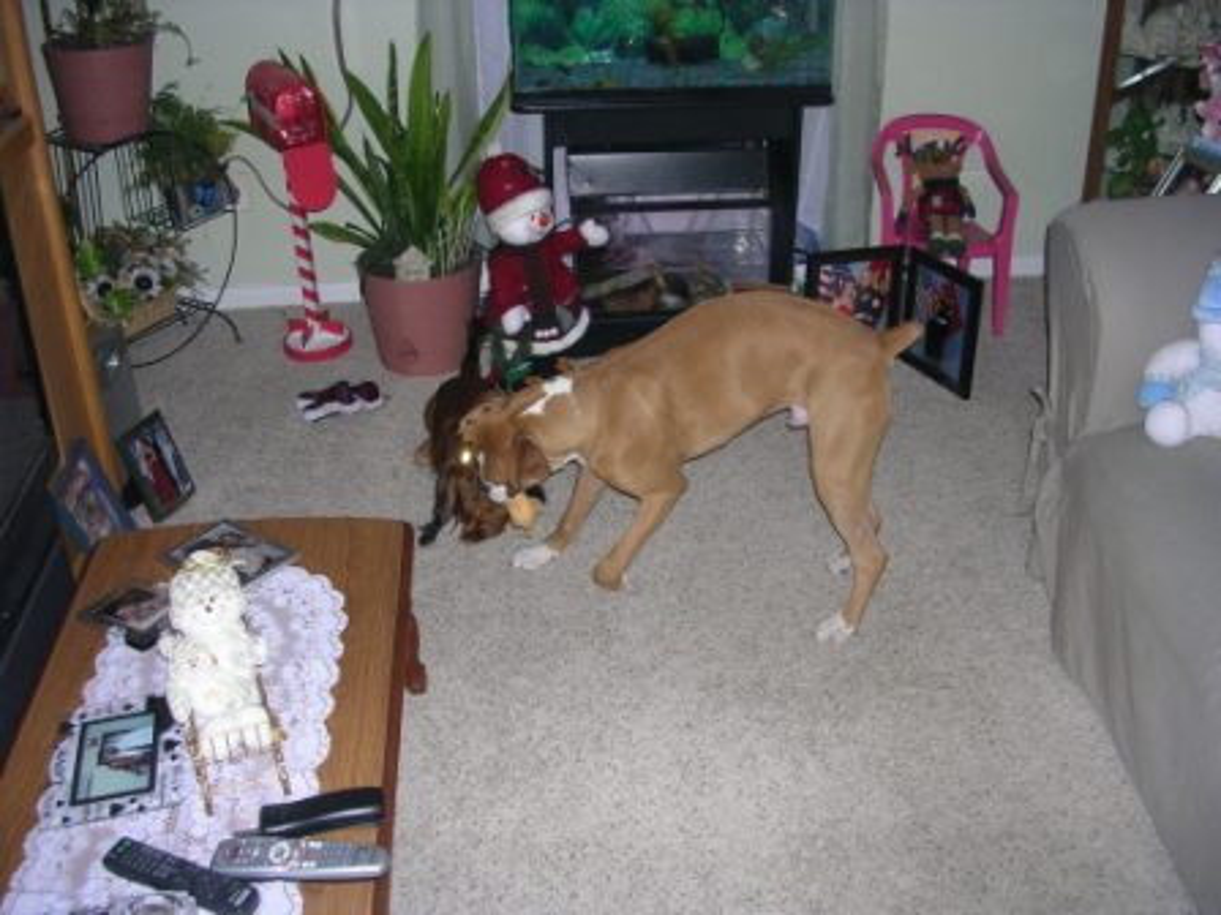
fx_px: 1340
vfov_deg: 37.7
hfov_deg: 49.0
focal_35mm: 38
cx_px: 610
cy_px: 458
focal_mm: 5.8
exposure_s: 1/60.1
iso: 97
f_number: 2.8
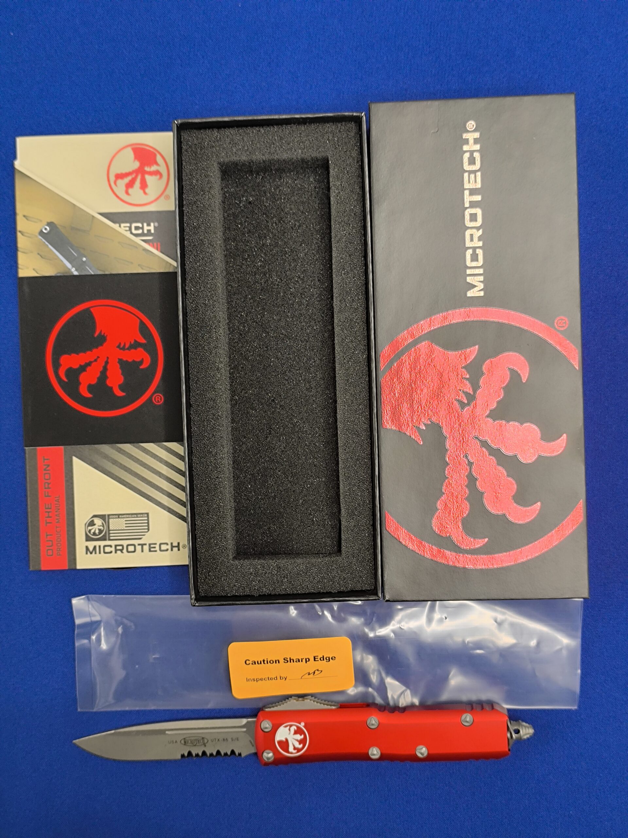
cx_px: 314
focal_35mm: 46
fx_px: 1113
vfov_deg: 41.2
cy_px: 419
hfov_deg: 31.5
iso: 500
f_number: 1.65
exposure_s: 1/100
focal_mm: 6.14
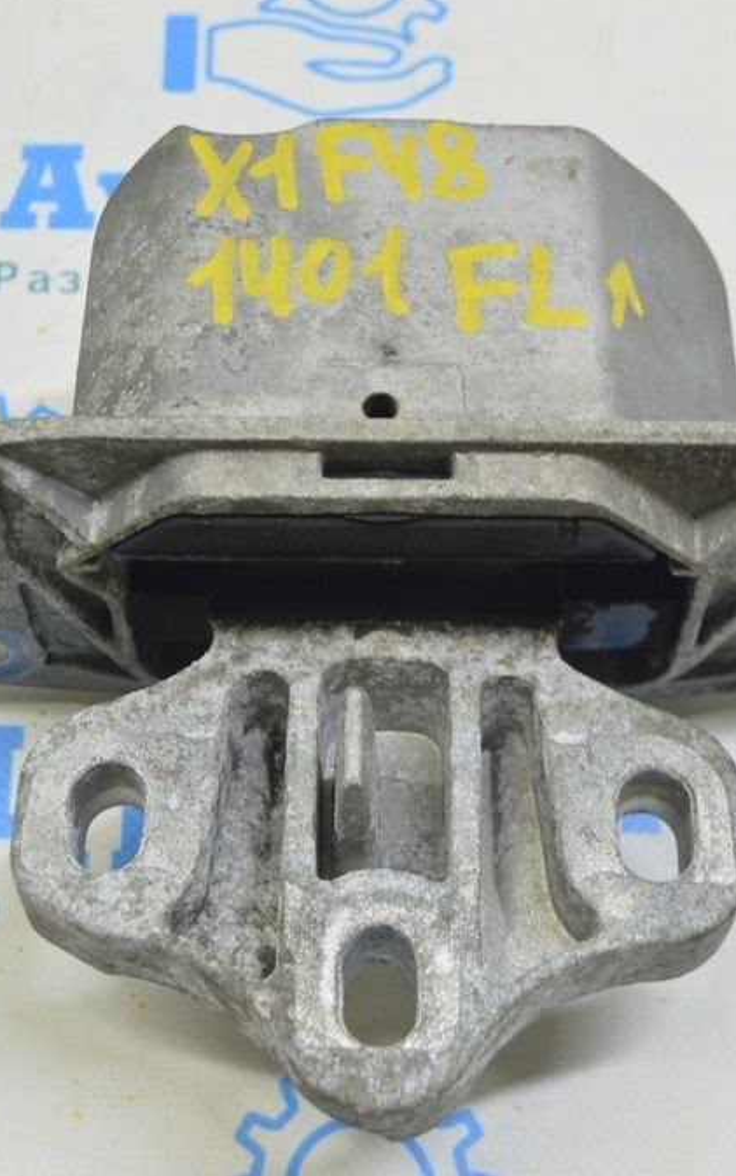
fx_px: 2013
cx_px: 400
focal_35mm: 63
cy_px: 583
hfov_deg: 20.7
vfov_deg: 32.6
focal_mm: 27
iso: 400
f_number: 5.6
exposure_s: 1/20
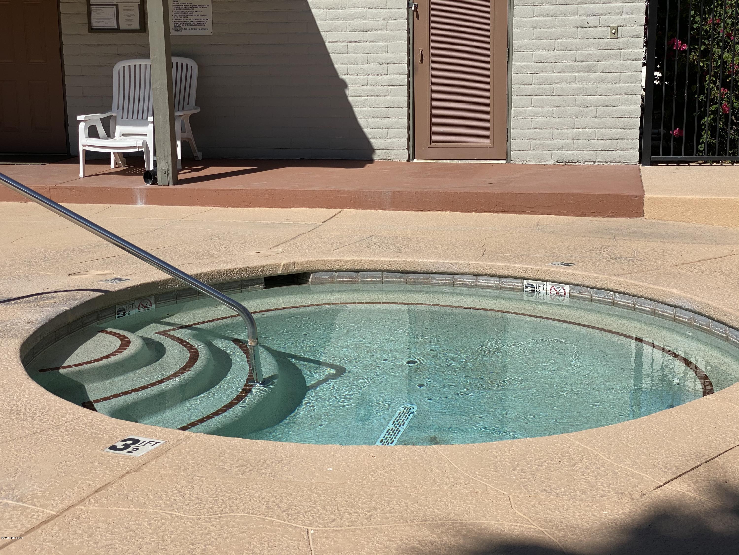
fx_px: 1110
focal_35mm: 52
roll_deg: +0.0
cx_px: 370
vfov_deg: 28.0
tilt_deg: -11.1
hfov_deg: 36.8
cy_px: 278
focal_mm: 6
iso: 20
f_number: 2
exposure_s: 1/2660
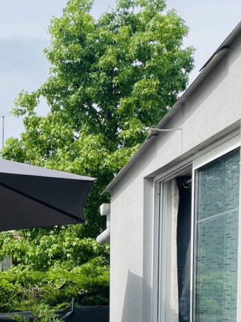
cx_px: -12
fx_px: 798
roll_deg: -1.1
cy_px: 314
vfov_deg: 22.0
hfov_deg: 16.7
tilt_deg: -1.3
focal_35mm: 86
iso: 32
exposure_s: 1/3300
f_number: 1.6
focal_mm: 4.2
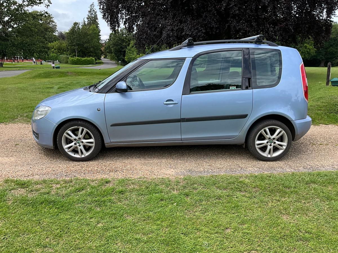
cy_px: 126
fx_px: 283
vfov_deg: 48.2
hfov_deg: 61.7
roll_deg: -3.2
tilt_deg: -12.9
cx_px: 169
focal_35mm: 29
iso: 25
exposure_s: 1/739
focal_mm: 3
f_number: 1.8
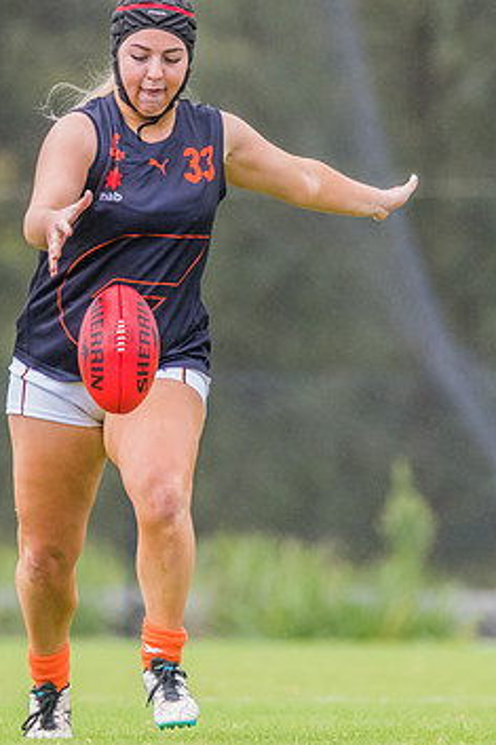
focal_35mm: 1336
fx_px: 27636
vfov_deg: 1.5
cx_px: 206
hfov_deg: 1.0
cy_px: 230
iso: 2000
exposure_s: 1/1250
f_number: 6.3
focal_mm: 550
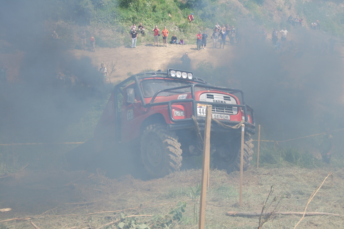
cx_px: 172
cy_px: 114
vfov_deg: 26.4
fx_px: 487
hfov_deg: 38.9
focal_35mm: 51
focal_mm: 34
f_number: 9
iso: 200
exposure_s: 1/320
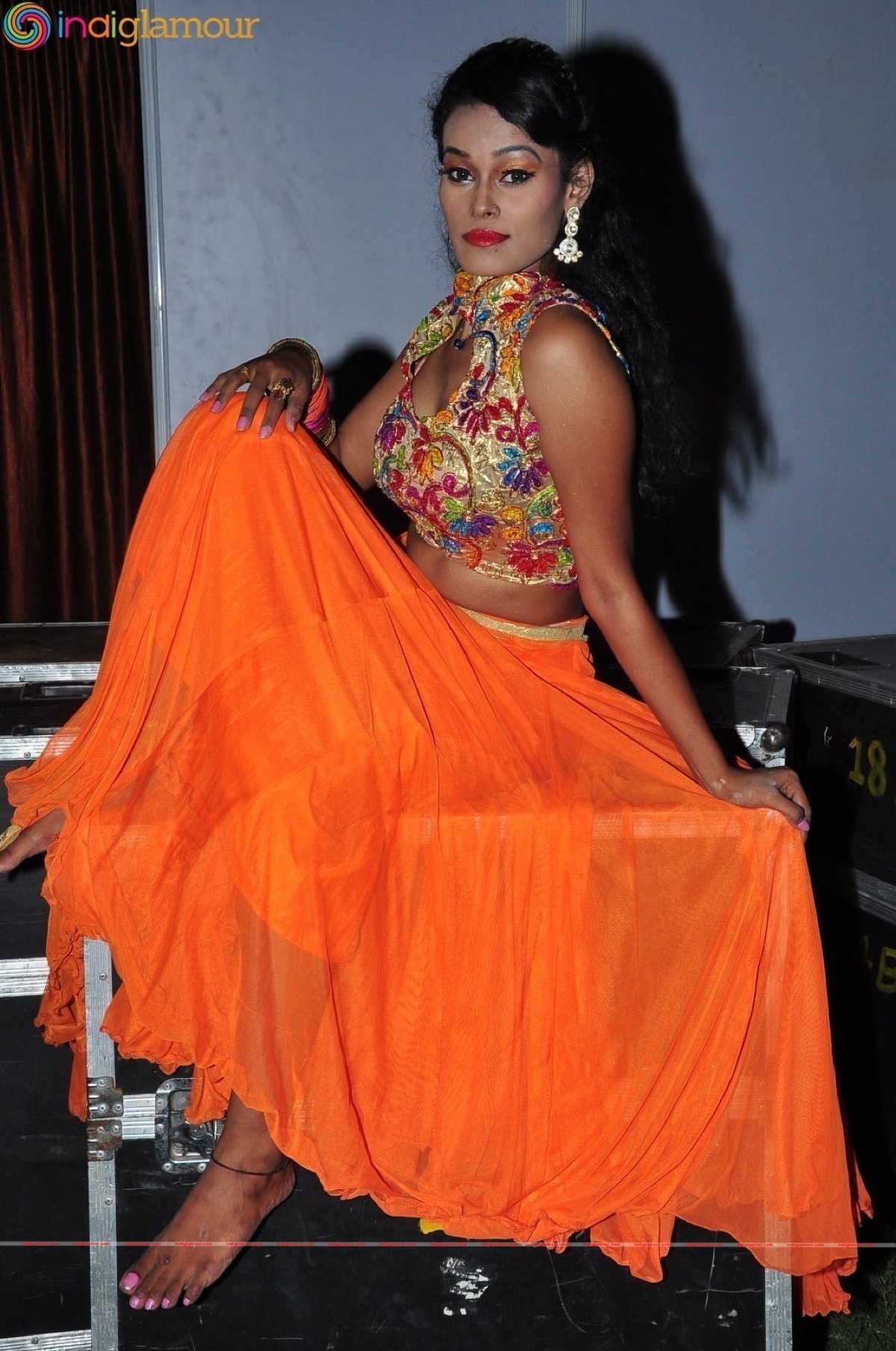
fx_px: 1966
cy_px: 676
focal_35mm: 52
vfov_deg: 37.9
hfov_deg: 25.7
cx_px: 448
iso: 400
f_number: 10
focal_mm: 35
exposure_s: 1/125
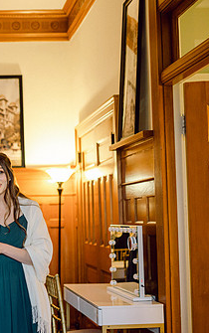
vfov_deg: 32.9
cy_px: 191
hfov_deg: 19.7
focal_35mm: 62
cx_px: -43
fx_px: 564
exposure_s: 1/160
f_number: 1.4
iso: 1000
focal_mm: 35
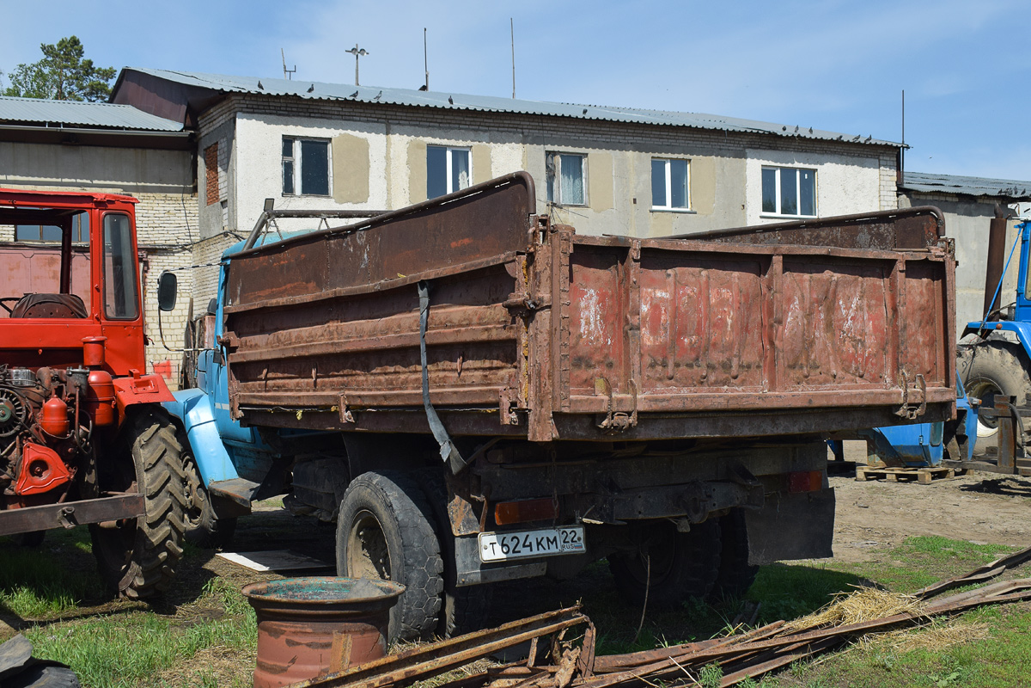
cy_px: 344
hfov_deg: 47.9
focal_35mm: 40
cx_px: 516
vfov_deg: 33.0
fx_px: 1160
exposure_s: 1/1000
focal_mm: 27
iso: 200
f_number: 7.1
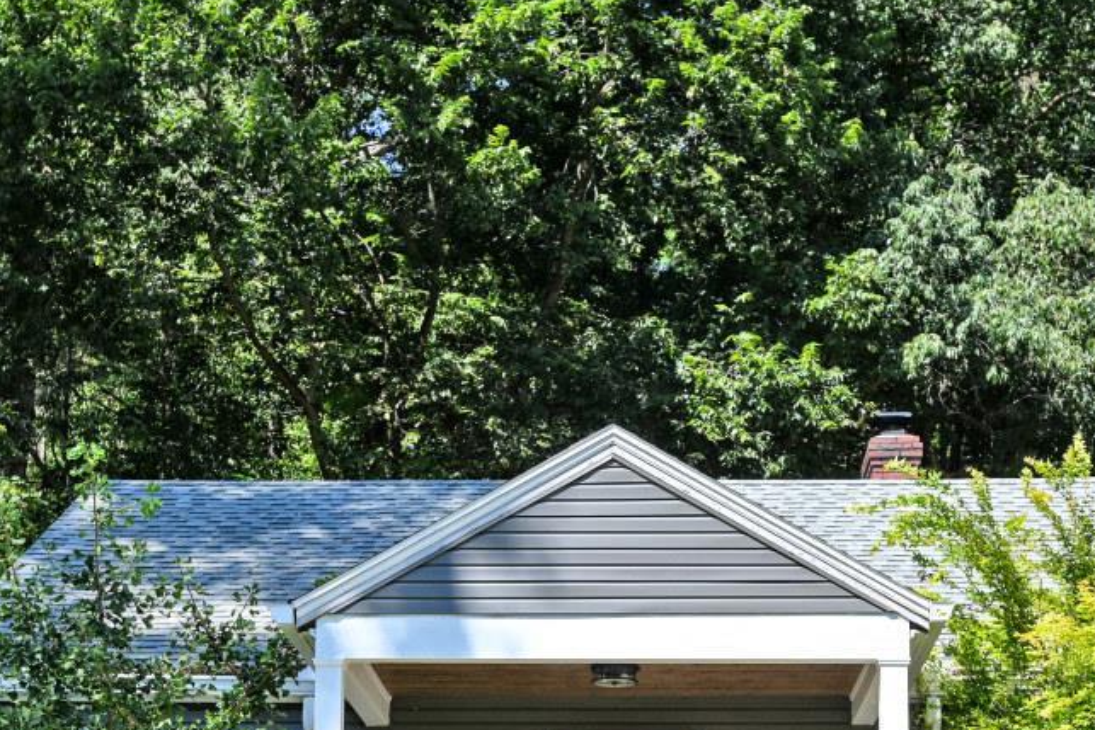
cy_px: 844
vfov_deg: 18.6
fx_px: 2130
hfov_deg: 28.8
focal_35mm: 70
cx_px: 622
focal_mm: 30
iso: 100
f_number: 6.3
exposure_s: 1/320
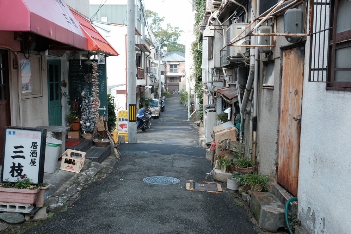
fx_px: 351
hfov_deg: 53.1
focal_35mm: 36
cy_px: 115
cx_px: 172
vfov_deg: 36.9
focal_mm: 23
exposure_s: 1/60
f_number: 8
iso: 400
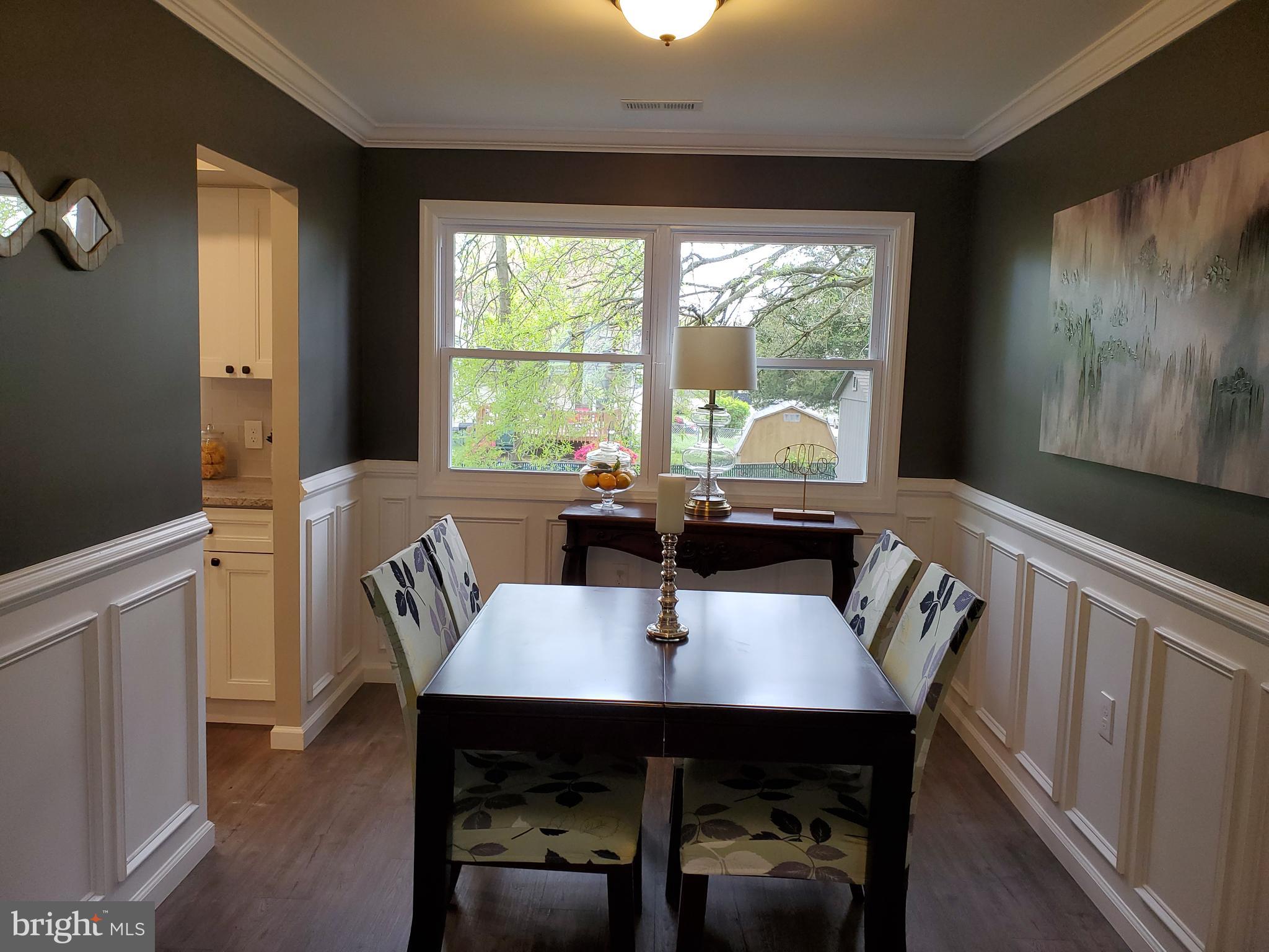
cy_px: 476
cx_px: 634
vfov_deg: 53.1
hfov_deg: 67.3
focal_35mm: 26
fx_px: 953
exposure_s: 1/60
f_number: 2.4
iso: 80
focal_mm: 4.3
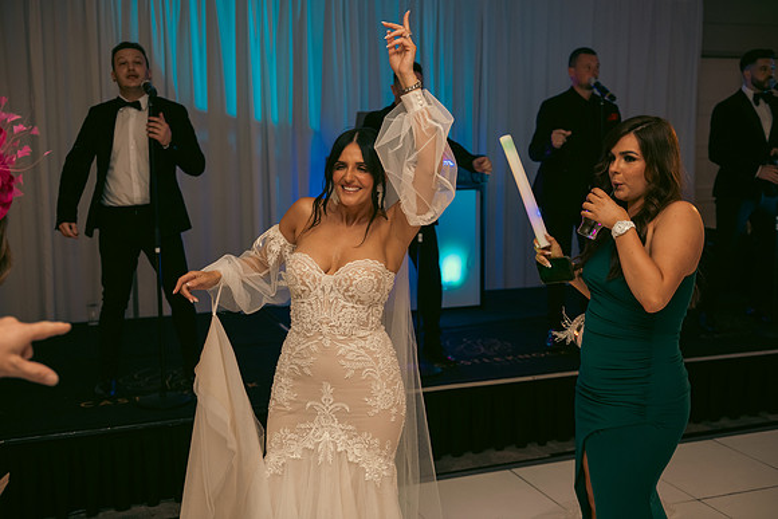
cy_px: 260
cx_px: 389
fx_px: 865
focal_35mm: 40
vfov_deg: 33.4
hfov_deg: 48.4
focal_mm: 40
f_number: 3.5
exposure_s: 1/160
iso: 800
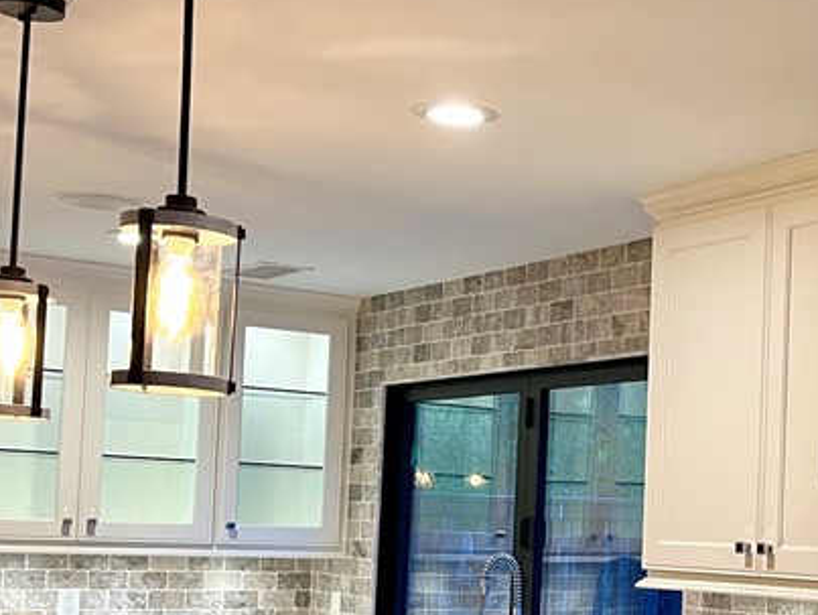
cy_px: 440
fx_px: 1561
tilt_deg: +3.1
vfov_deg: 22.1
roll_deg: -1.3
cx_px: 729
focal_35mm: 66
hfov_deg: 28.3
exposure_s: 1/60
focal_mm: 5.1
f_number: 1.6
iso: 125
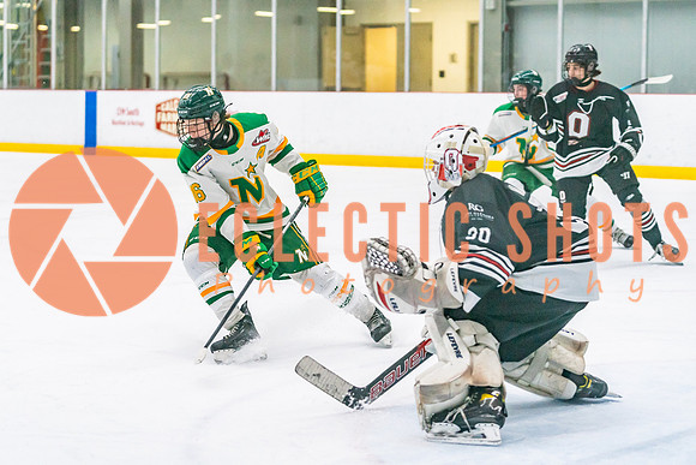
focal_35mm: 91
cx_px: 273
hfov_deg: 22.4
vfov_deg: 15.1
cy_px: 172
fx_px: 1756
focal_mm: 72
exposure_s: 1/1250
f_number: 2.8
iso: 3200
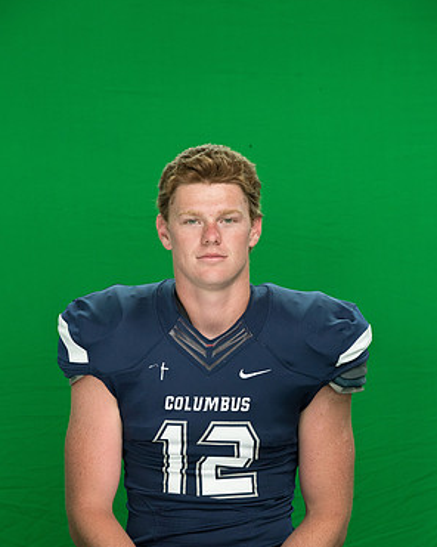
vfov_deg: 11.3
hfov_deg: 9.0
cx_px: 220
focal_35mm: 171
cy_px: 310
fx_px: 2765
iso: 6400
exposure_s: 1/100
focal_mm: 150
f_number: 8
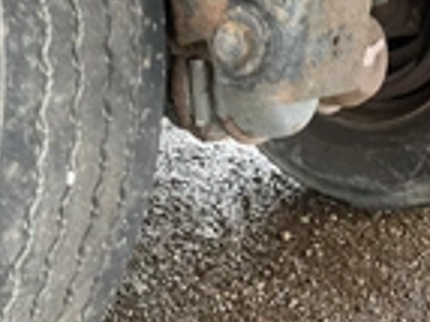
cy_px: -51
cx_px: 277
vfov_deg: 17.4
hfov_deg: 24.1
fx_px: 1005
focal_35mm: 81
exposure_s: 1/62
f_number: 1.8
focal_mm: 3
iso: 64
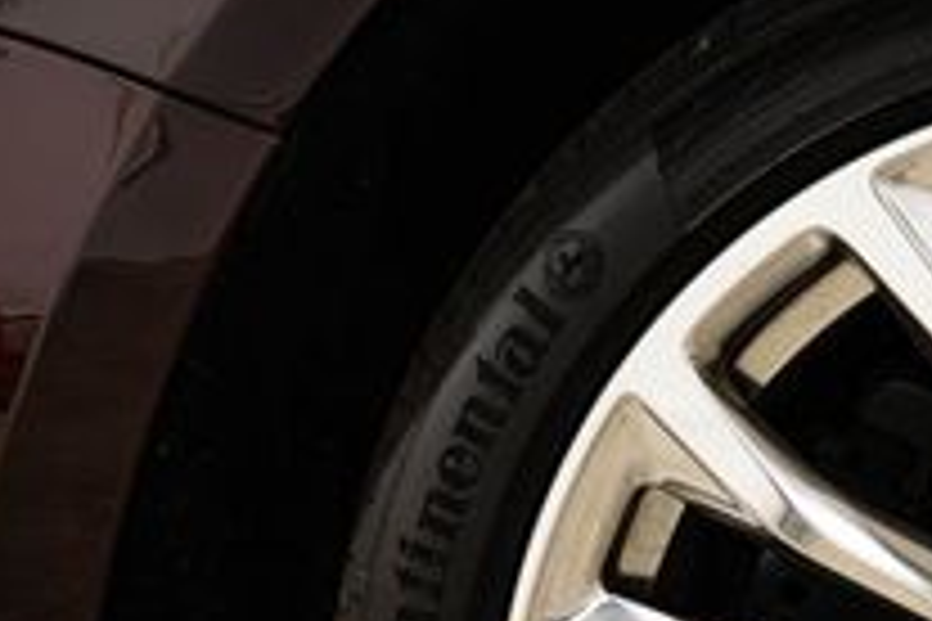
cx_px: 1198
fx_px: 2796
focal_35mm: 108
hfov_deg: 17.8
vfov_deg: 12.3
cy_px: 781
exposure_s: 1/80
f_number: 4
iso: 1250
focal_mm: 35
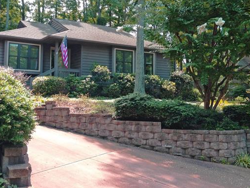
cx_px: 99
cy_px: 75
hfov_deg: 42.7
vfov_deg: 32.8
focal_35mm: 44
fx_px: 318
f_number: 2.4
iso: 50
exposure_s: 1/243
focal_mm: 4.28
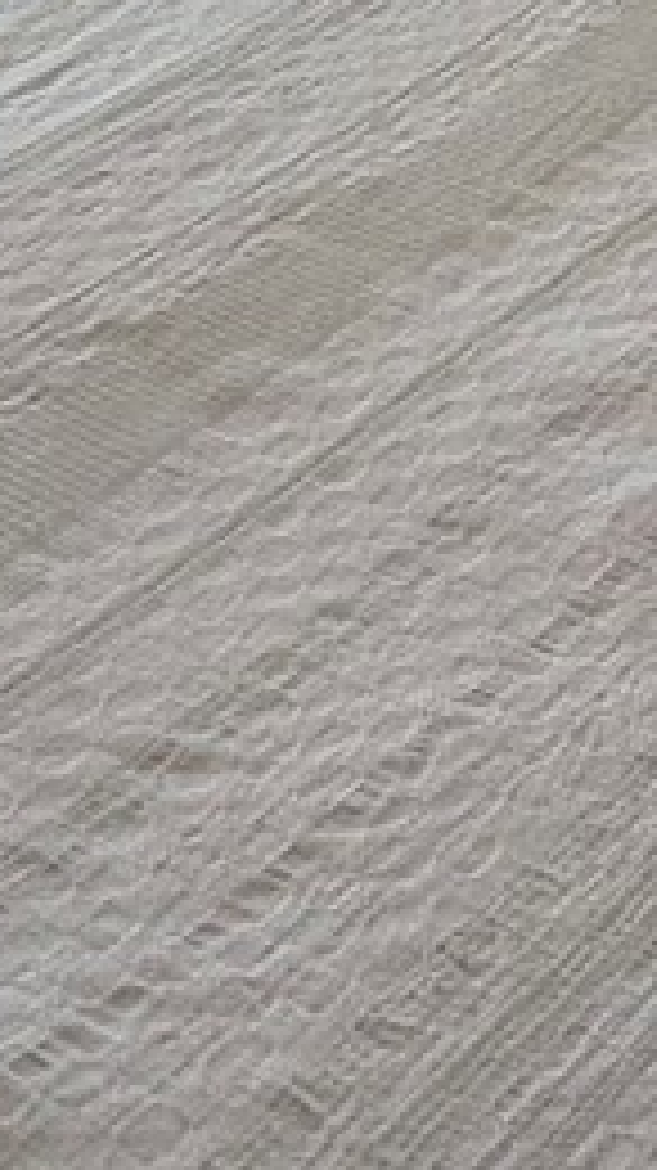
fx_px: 2915
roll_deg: +2.5
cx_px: 549
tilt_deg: -2.4
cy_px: -1062
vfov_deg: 17.4
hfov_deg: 12.8
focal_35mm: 94
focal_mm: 2.22
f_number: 2.2
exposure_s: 1/167
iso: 50
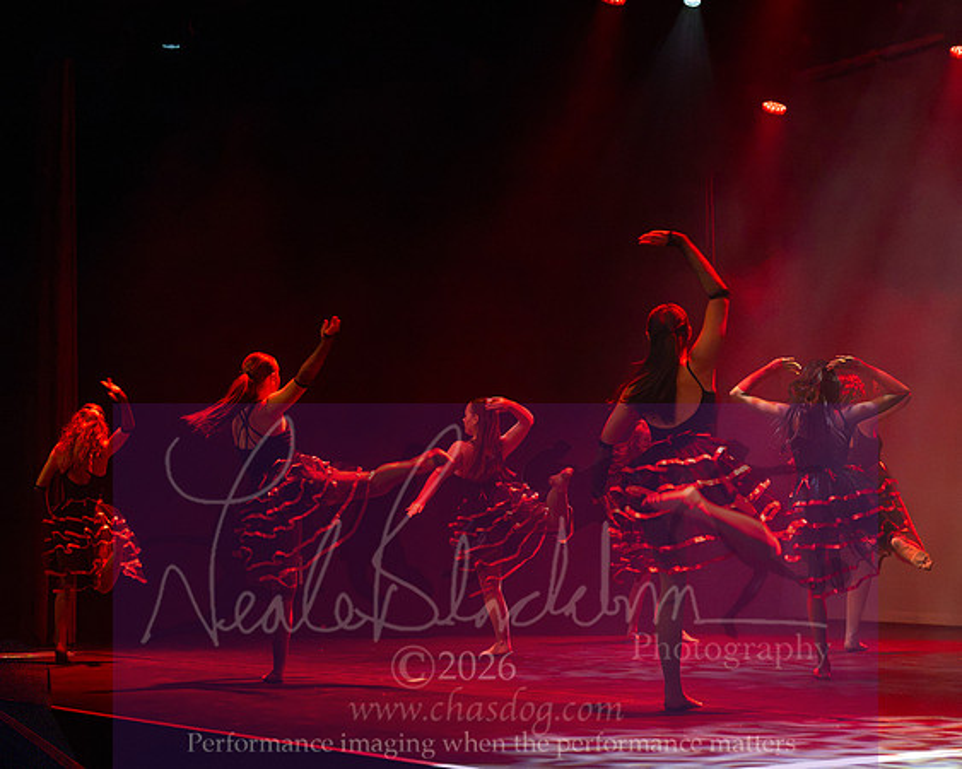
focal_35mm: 64
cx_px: 501
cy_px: 379
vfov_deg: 23.9
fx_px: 1815
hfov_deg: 29.7
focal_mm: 50
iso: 4000
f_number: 5
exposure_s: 1/200
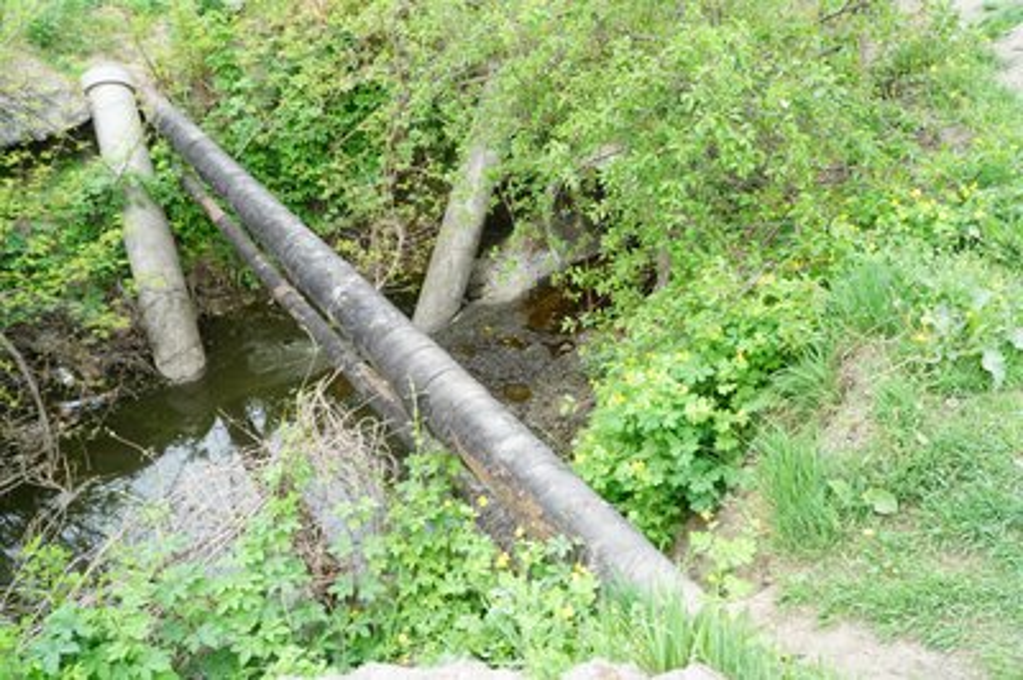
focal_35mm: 27
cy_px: 340
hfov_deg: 67.4
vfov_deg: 47.9
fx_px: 767
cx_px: 512
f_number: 4
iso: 125
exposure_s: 1/60
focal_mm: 18
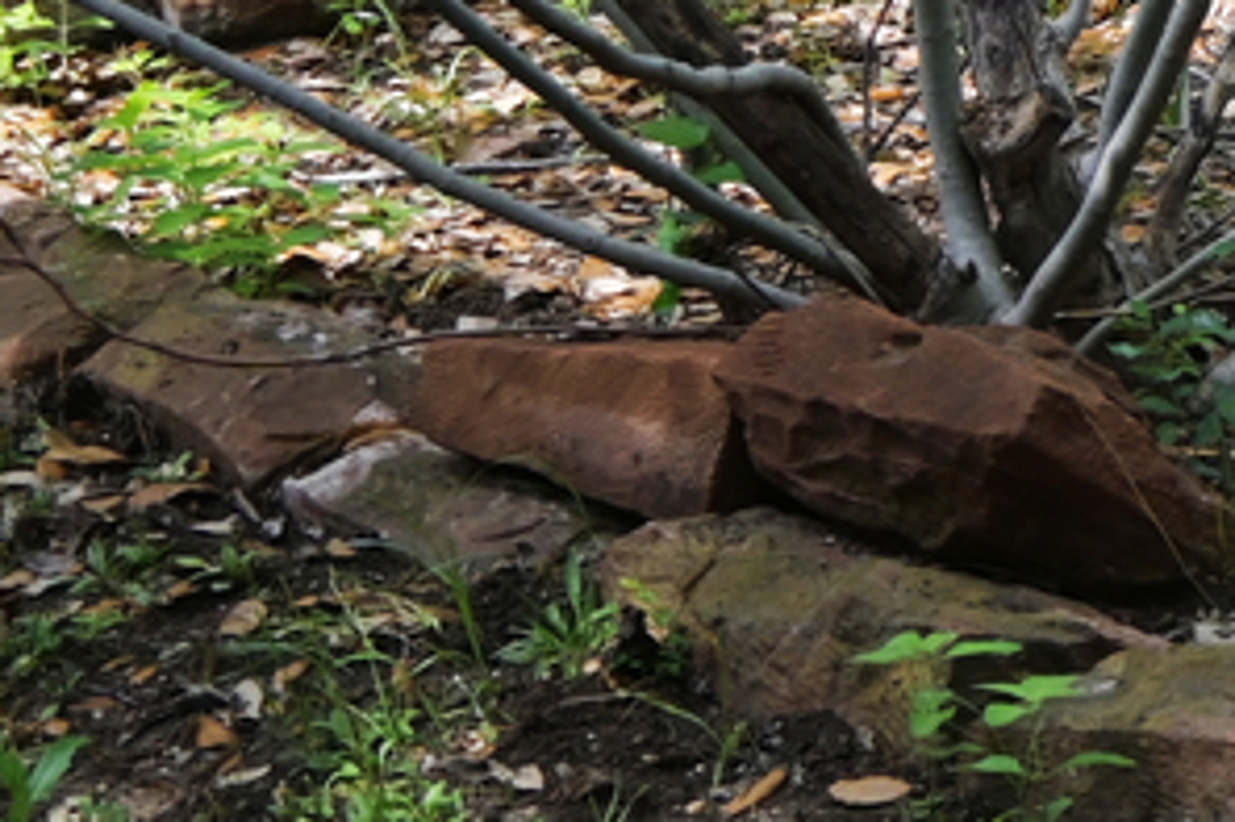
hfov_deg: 12.9
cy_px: -96
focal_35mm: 140
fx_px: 4791
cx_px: 2428
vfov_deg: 9.7
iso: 200
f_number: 3.5
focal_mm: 17
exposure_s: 1/800
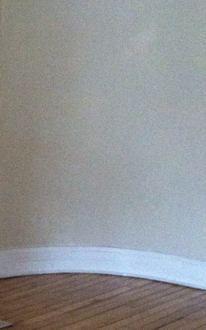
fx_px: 908
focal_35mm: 101
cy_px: 185
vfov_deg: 20.6
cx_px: -11
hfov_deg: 12.8
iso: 500
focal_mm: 3.85
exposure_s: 1/17
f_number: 2.8
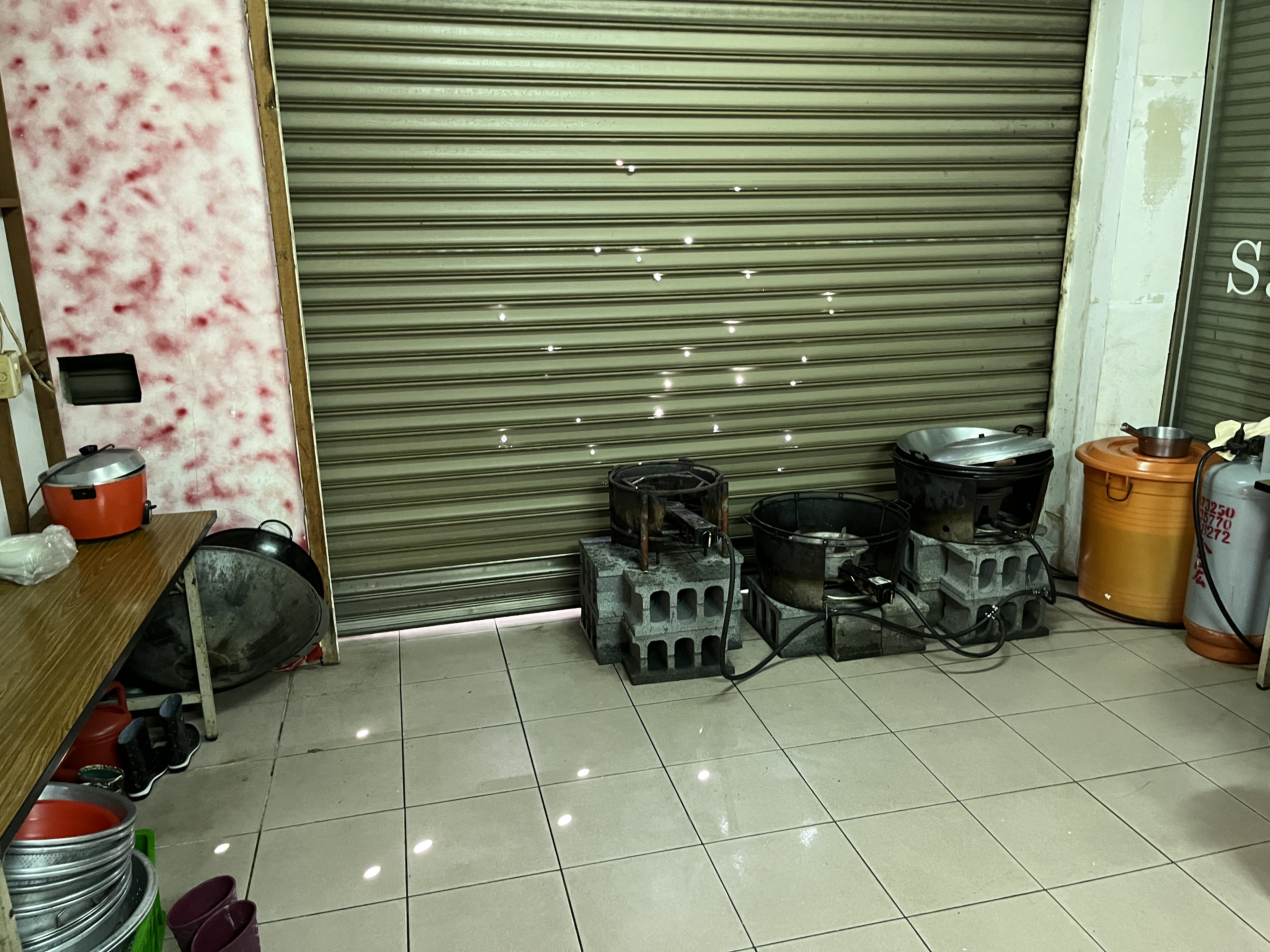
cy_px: 476
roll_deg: +1.5
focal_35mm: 26
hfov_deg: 67.3
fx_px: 954
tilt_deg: -16.4
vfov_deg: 53.1
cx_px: 635
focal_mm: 5.1
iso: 640
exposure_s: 1/40
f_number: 1.6
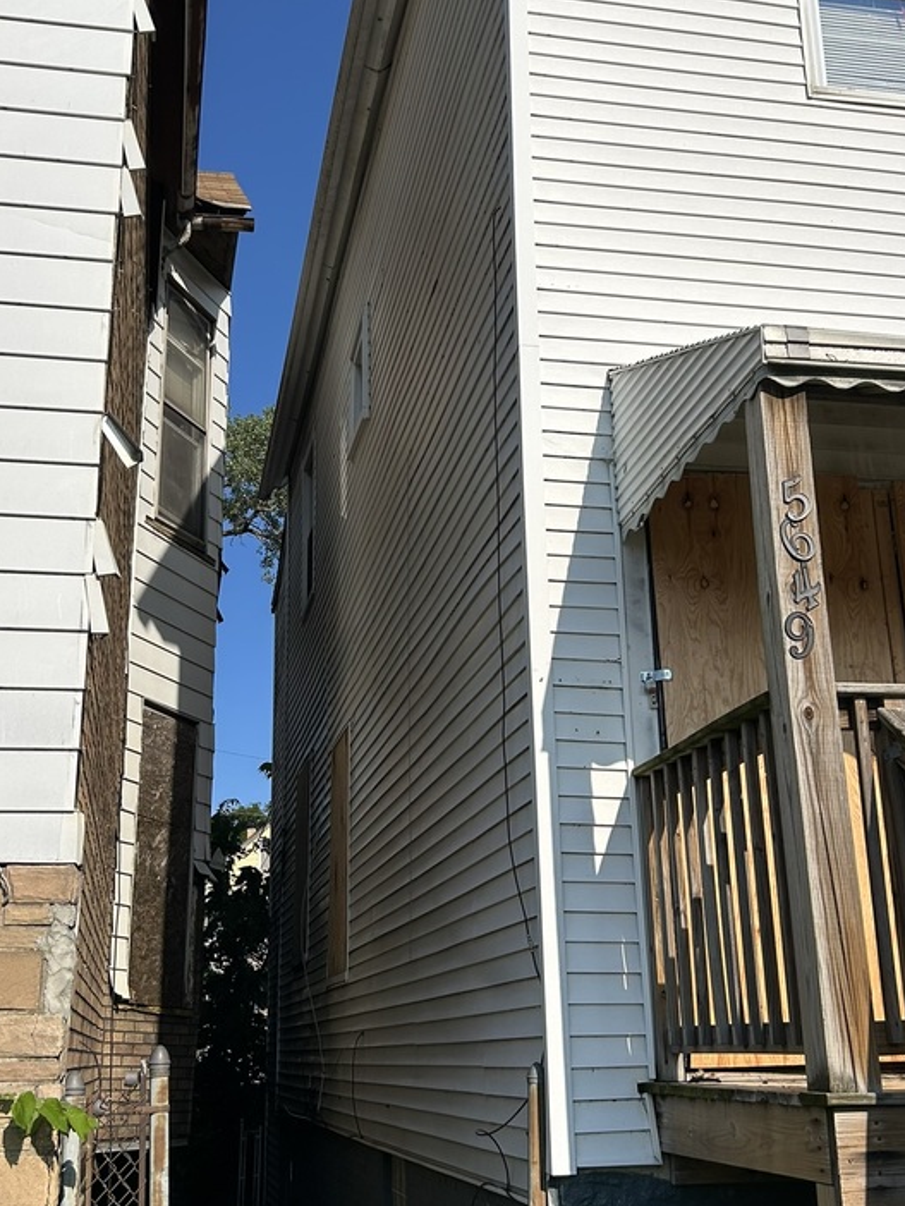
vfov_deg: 46.8
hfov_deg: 36.0
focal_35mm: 40
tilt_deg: +17.1
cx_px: 455
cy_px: 612
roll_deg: +1.0
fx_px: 1393
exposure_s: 1/8000
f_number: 1.5
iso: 50
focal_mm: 5.7
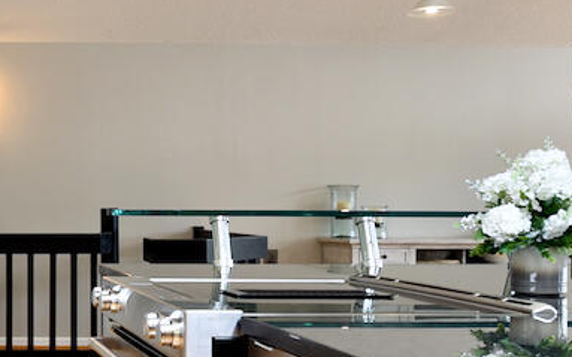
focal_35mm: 58
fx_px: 904
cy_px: 201
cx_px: -67
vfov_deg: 22.3
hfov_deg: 31.0
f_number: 4
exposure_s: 1/60
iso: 450
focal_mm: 17
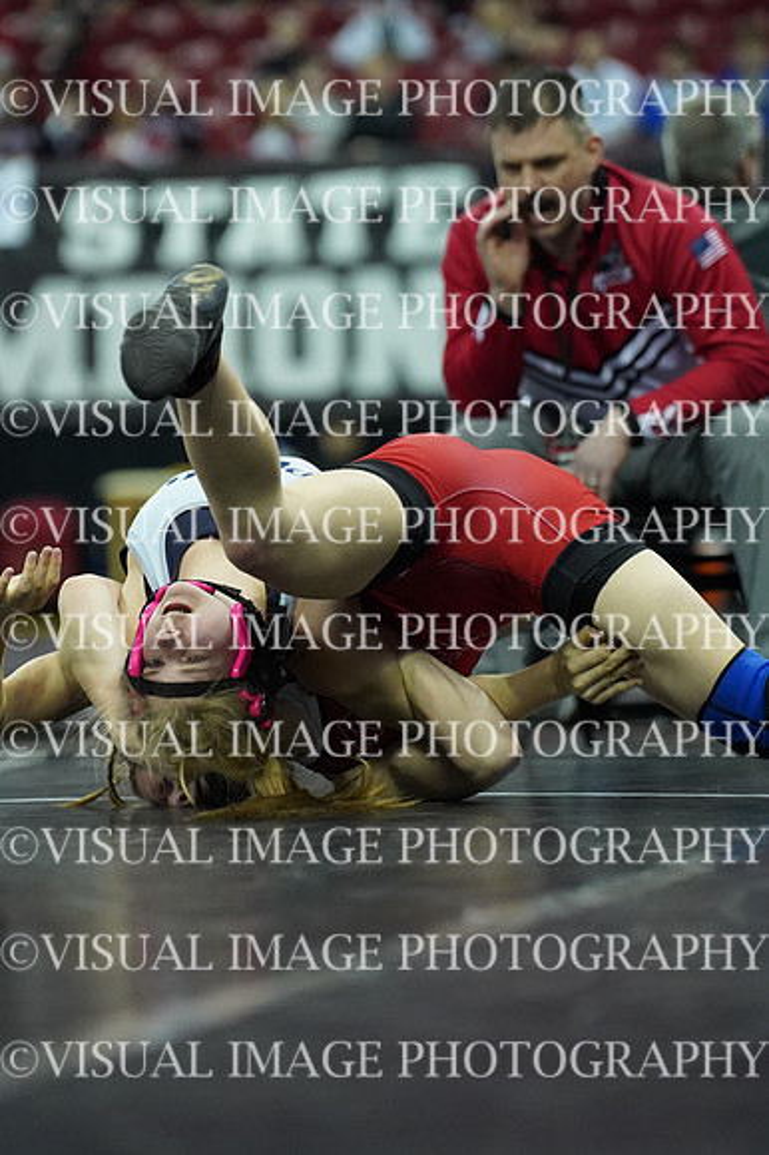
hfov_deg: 6.1
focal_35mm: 225
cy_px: 578
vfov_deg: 9.2
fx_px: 7217
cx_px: 384
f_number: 2.8
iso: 6400
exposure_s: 1/1250
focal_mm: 150
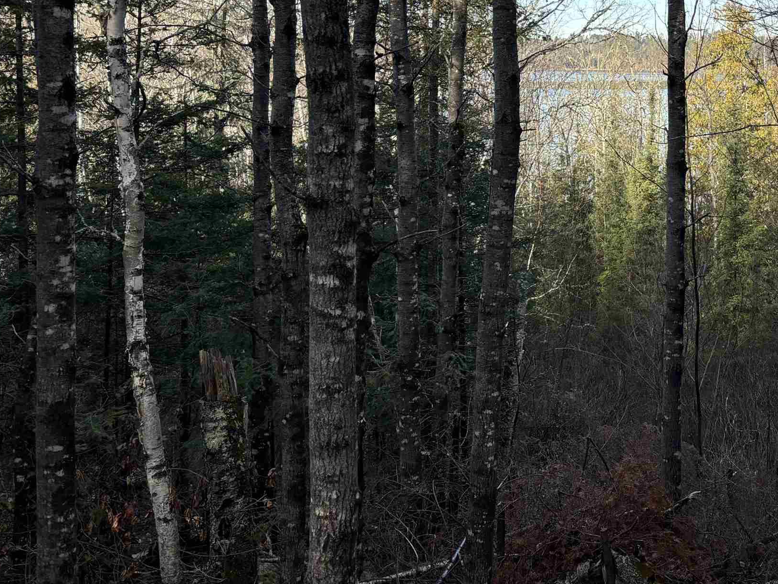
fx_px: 1101
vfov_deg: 28.9
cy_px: 96
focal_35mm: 49
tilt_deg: -1.3
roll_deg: -0.6
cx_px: 619
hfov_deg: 37.5
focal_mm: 5.96
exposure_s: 1/918
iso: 50
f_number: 1.6
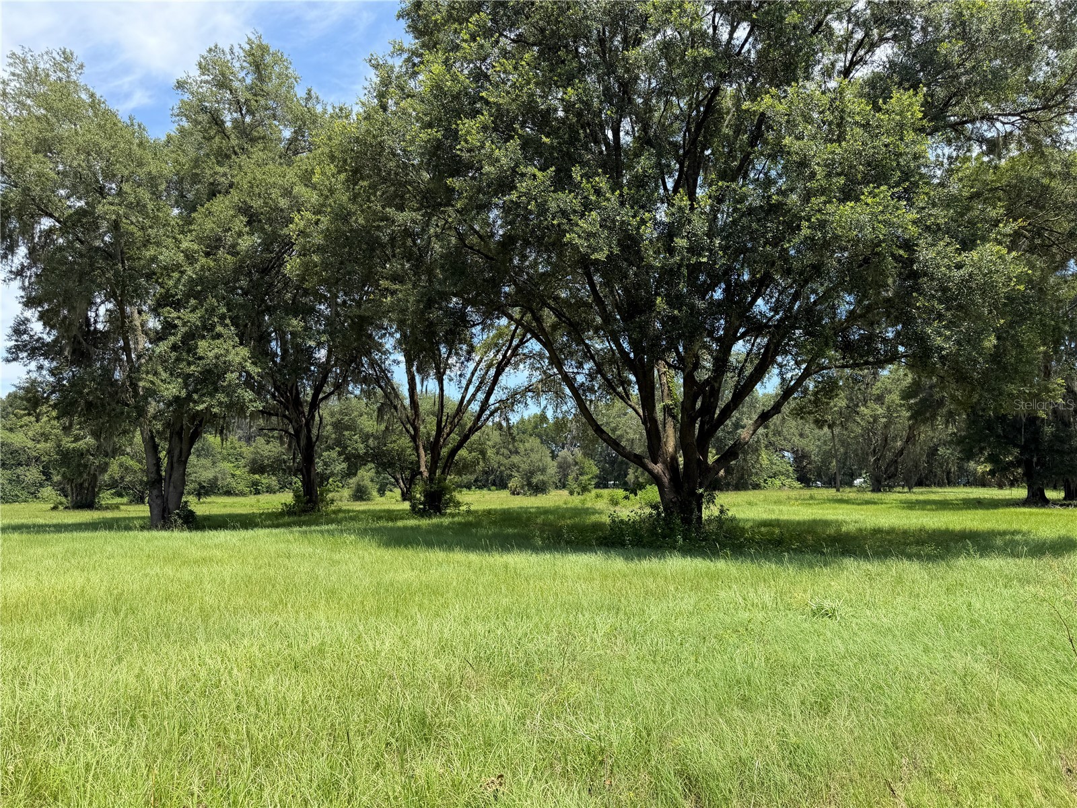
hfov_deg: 71.6
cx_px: 538
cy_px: 404
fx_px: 747
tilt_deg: +6.5
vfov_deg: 56.8
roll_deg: +0.6
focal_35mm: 24
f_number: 1.78
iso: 80
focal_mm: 6.76
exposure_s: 1/2299
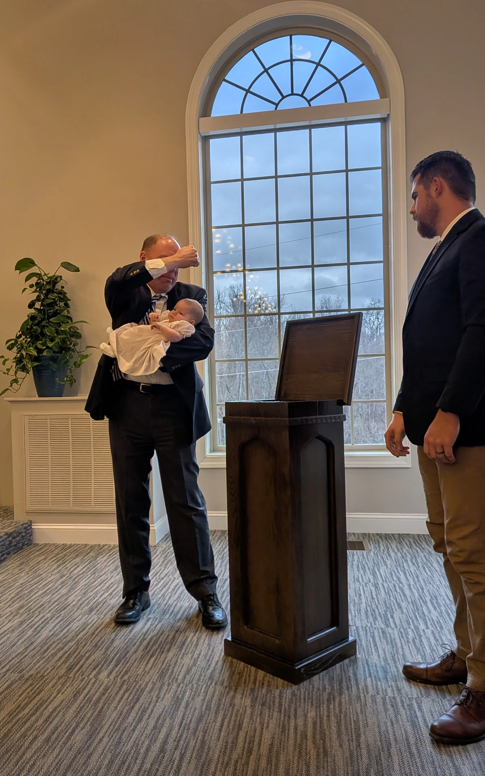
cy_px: 394
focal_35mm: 29
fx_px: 613
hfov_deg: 43.1
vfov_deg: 64.6
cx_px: 227
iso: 28
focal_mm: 4.53
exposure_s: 1/1577
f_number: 1.7
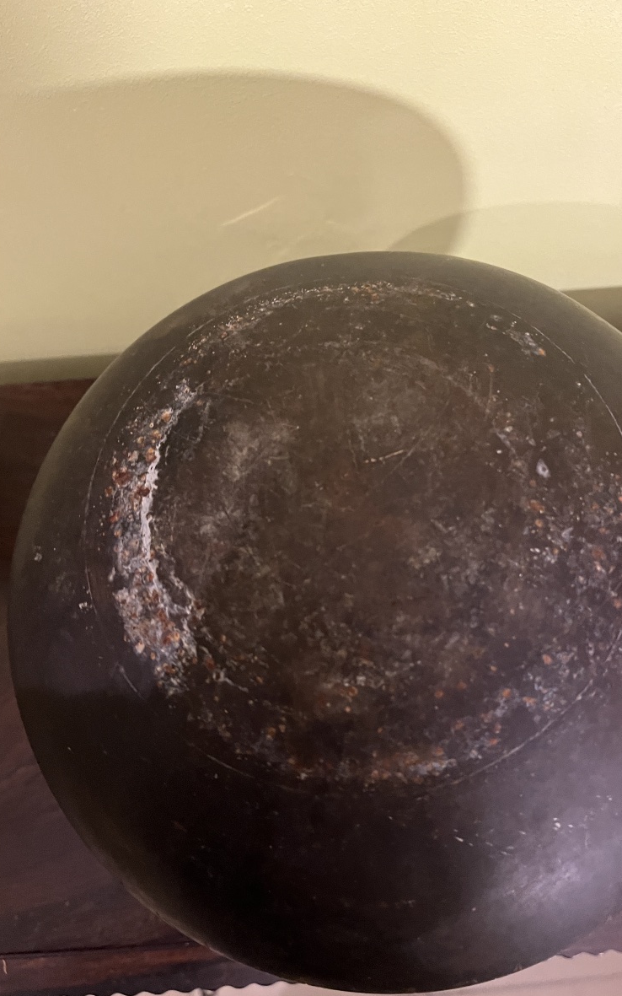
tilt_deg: -68.7
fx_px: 760
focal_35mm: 28
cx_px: 357
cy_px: 491
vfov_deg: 66.5
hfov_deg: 44.4
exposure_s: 1/25
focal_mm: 5.1
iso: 500
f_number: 1.6
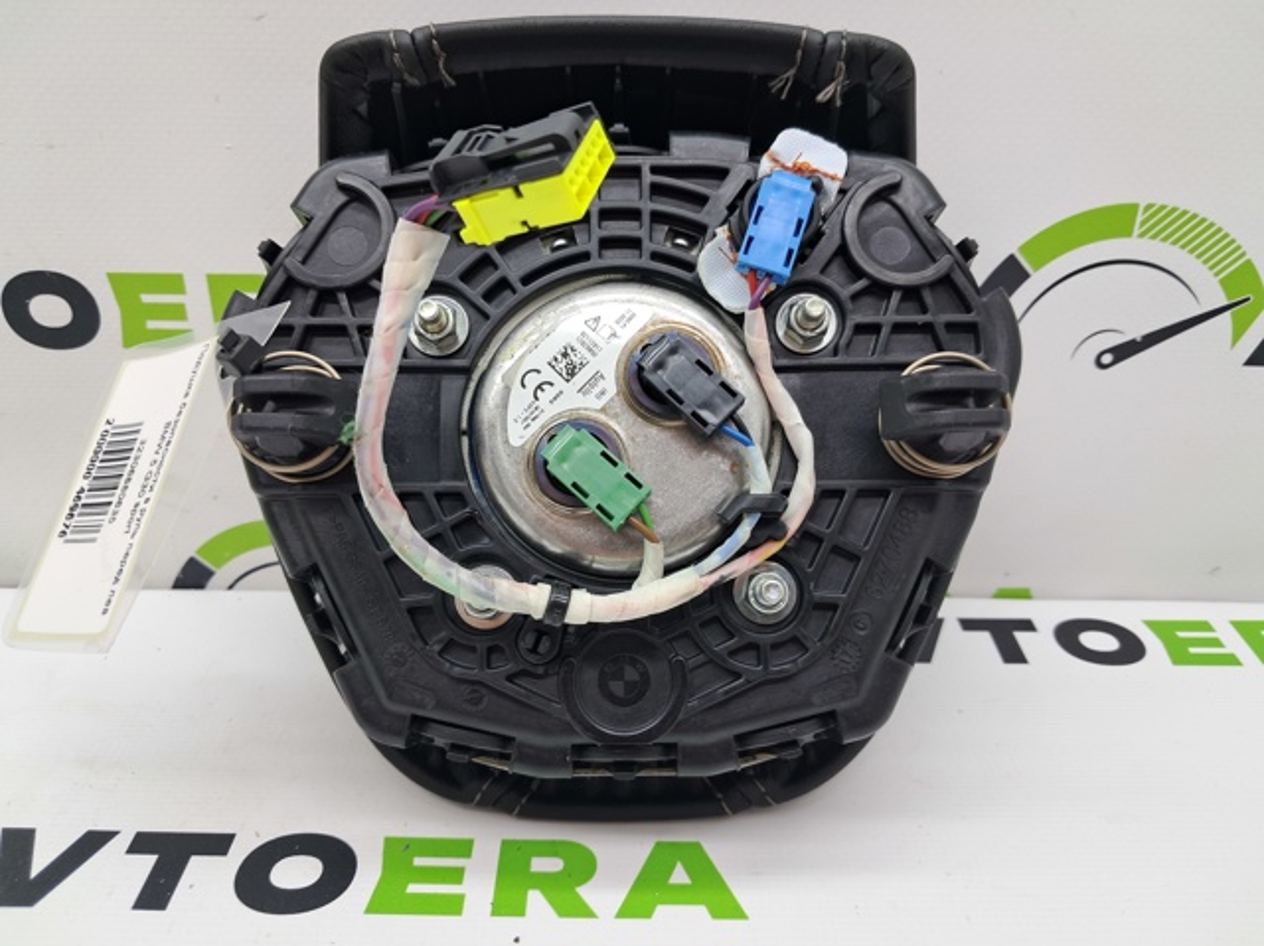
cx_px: 632
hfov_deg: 65.4
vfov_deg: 51.3
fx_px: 985
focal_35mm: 27
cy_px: 473
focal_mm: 4
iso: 50
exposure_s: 1/50
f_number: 1.8
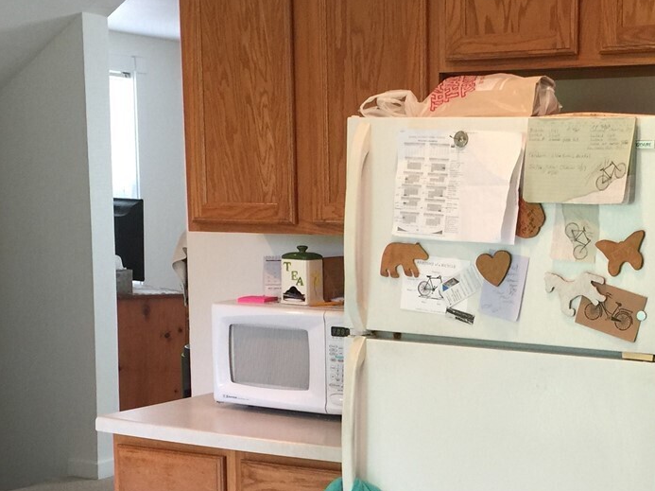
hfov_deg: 28.7
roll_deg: -0.1
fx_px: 1267
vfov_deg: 21.6
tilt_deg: -8.9
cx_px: 468
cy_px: 391
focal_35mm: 67
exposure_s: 1/30
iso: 40
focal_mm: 4.15
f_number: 2.2
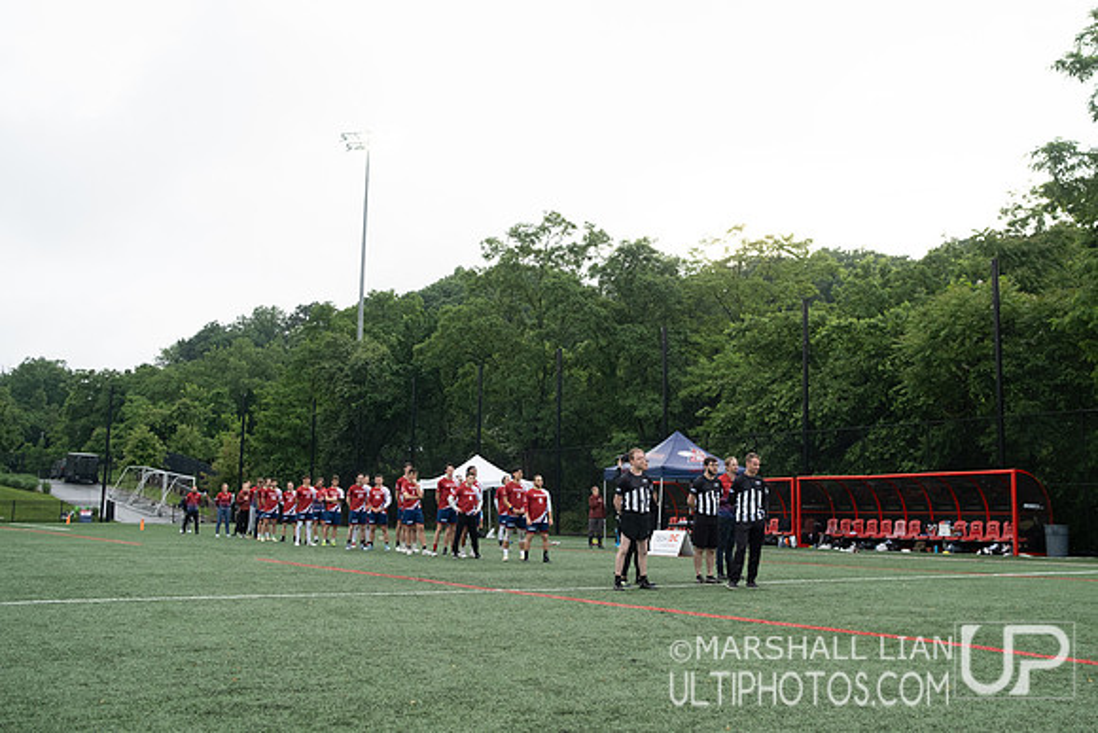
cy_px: 325
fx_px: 1190
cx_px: 612
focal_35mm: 39
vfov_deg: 34.2
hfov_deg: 49.4
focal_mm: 23
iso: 400
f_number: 4
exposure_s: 1/500
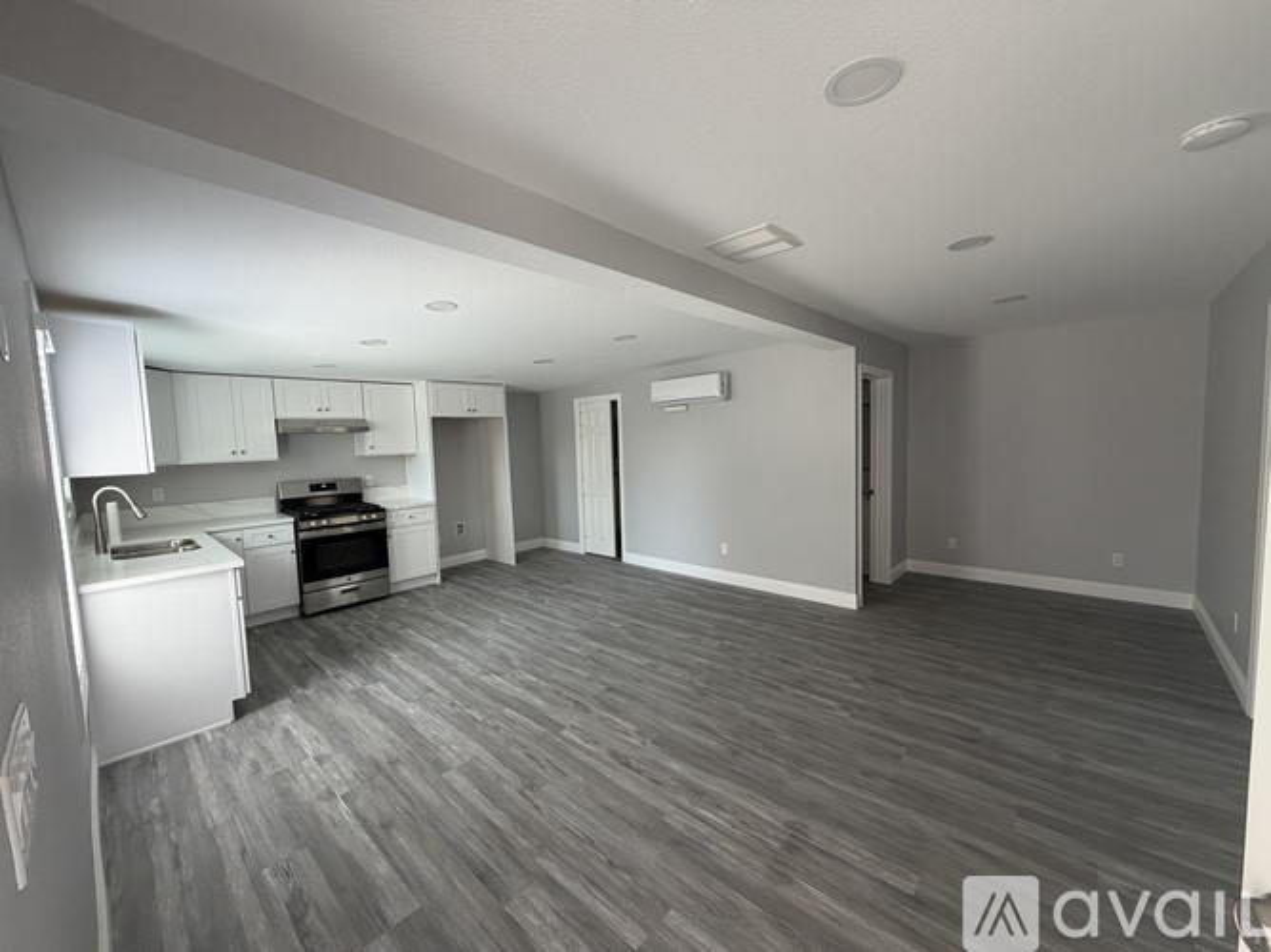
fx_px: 514
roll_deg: +2.5
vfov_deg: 85.7
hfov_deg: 102.1
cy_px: 476
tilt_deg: -4.0
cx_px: 636
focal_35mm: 14
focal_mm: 2.22
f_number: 2.2
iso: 125
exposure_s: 1/121
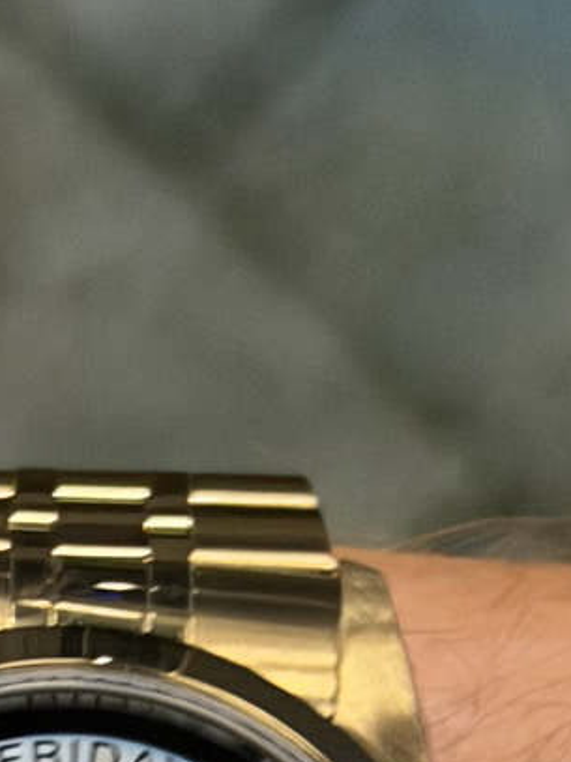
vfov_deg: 10.7
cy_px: 1219
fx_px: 3895
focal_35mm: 177
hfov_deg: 8.3
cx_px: 27
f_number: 1.78
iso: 640
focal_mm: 6.76
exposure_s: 1/20
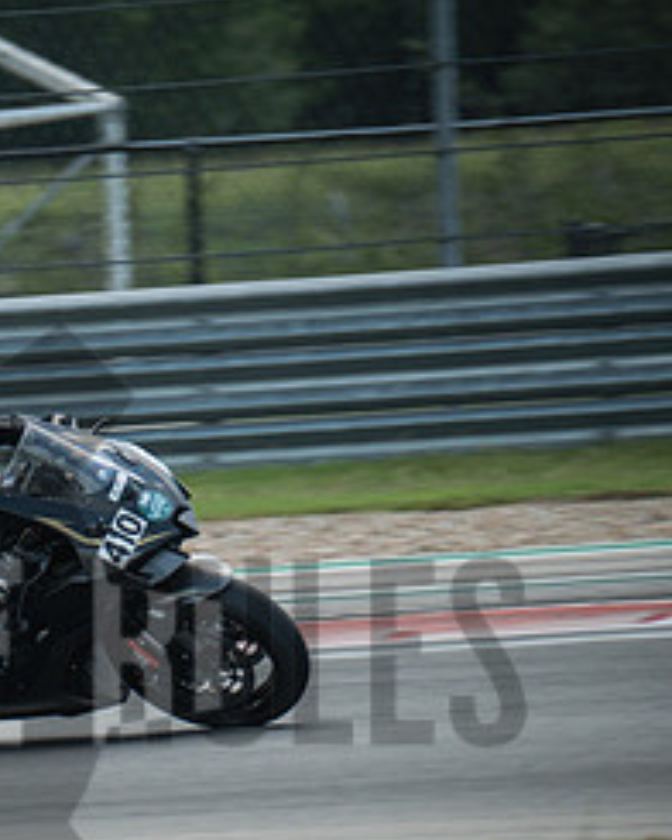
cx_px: -199
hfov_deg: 2.2
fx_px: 17502
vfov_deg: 2.7
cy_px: 657
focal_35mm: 704
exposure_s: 1/500
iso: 320
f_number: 5
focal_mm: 211
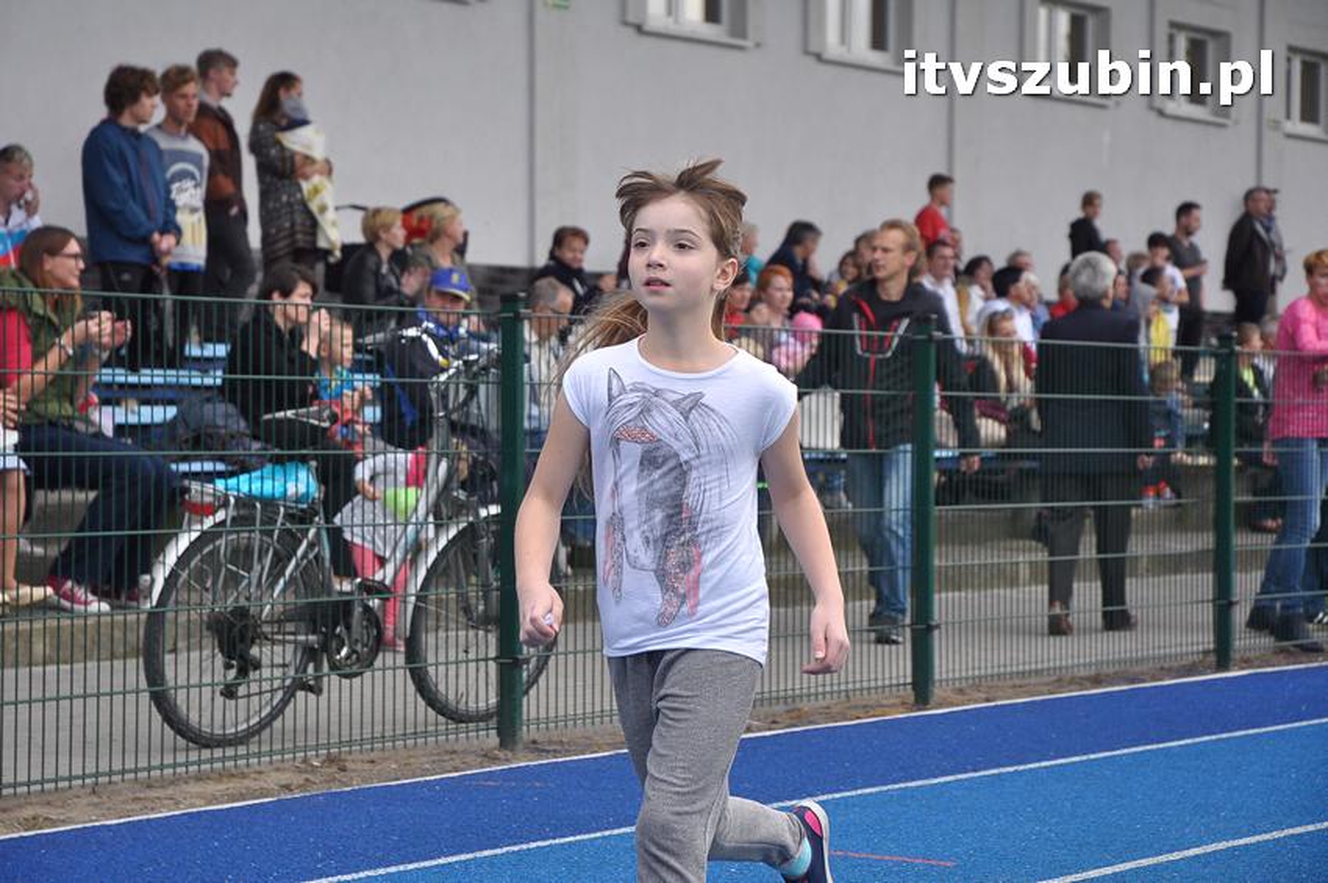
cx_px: 664
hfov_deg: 19.5
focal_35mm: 105
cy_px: 442
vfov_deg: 13.0
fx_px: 3870
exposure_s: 1/640
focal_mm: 70
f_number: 6.3
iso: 640
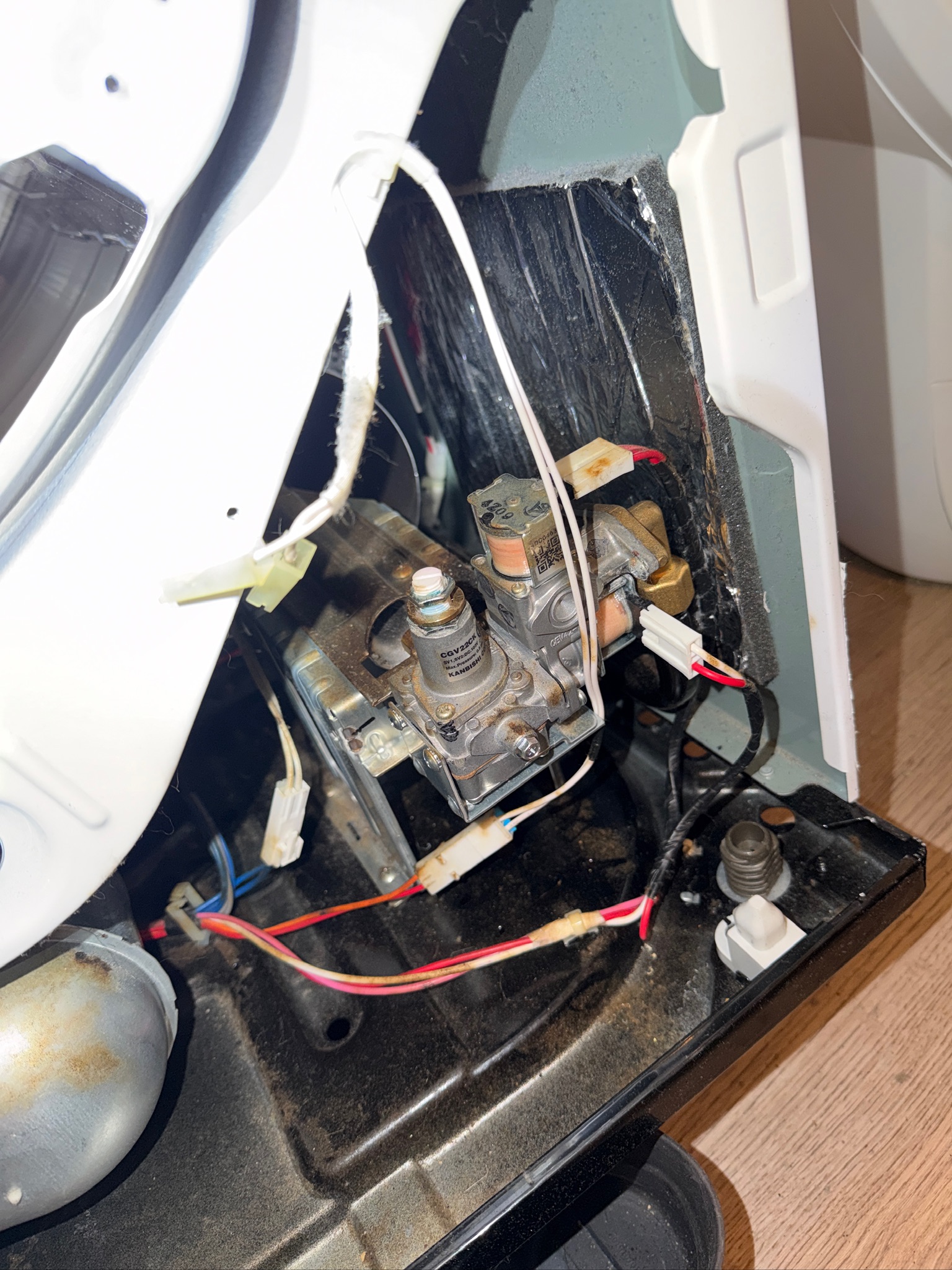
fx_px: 880
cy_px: 635
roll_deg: +16.5
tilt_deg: -43.4
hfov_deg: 56.8
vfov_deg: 71.6
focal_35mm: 24
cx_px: 476
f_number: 1.78
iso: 100
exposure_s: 1/35
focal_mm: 6.76
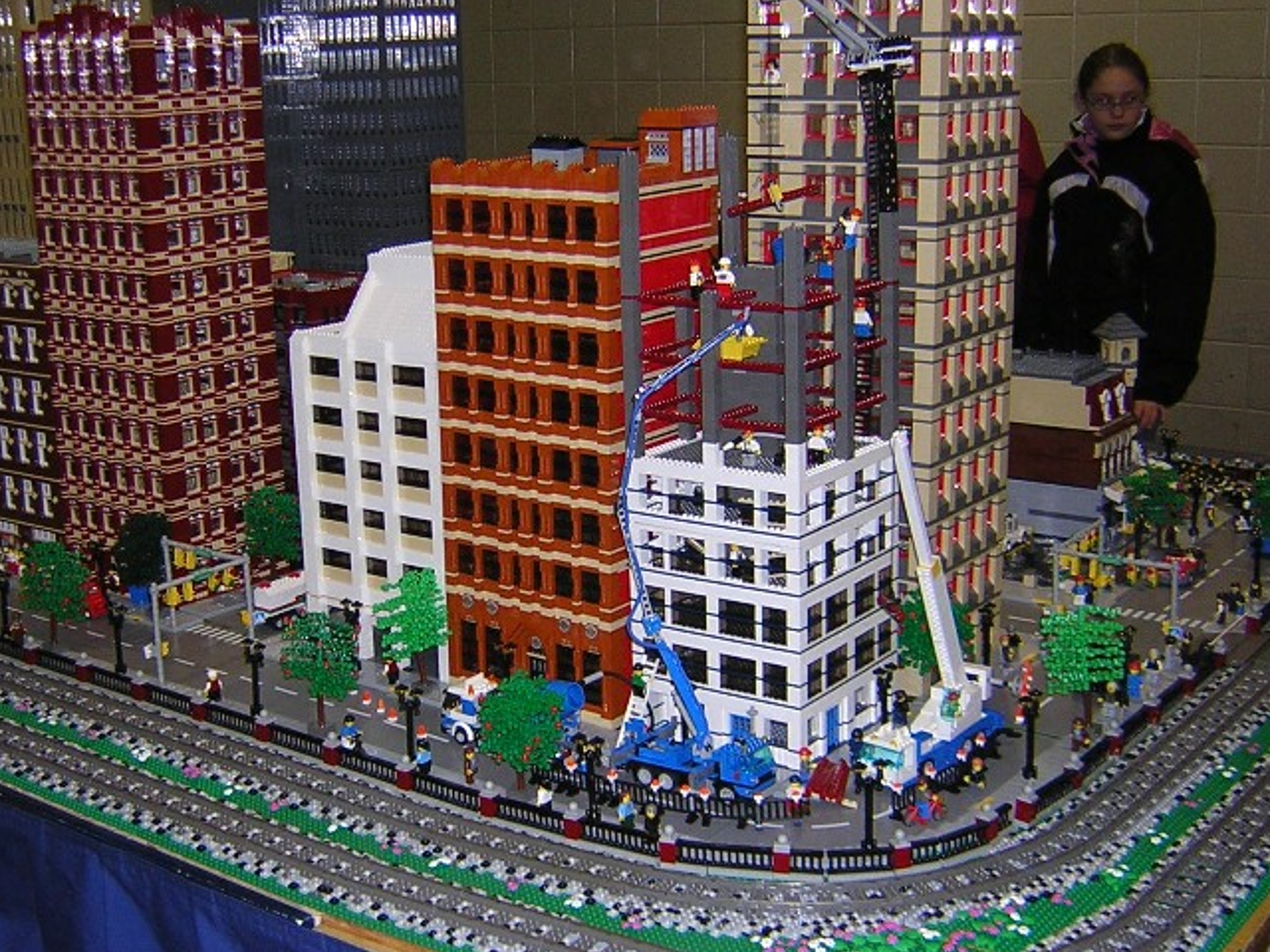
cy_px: 468
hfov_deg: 42.0
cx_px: 554
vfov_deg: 32.2
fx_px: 1651
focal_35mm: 45
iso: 185
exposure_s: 1/60.1
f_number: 2.6
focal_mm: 4.7
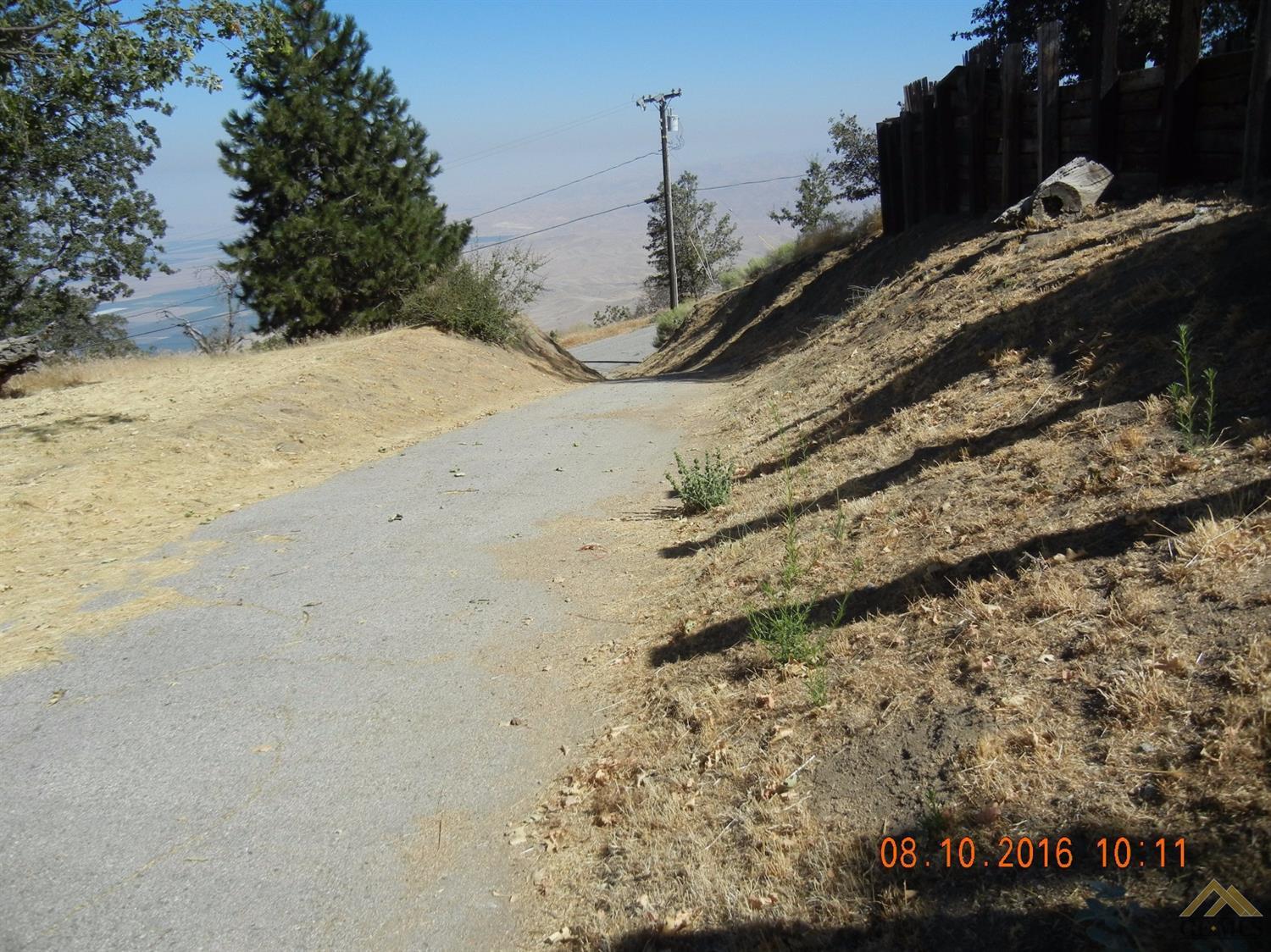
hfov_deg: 60.0
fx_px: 1101
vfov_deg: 46.8
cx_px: 636
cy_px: 476
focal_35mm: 30
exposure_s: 1/546
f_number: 7
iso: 160
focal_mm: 5.4
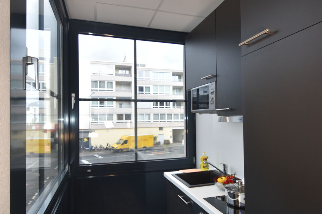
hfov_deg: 90.0
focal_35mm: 18
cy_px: 107
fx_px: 161
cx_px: 161
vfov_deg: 67.4
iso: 500
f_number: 5.6
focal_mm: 12
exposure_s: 1/125
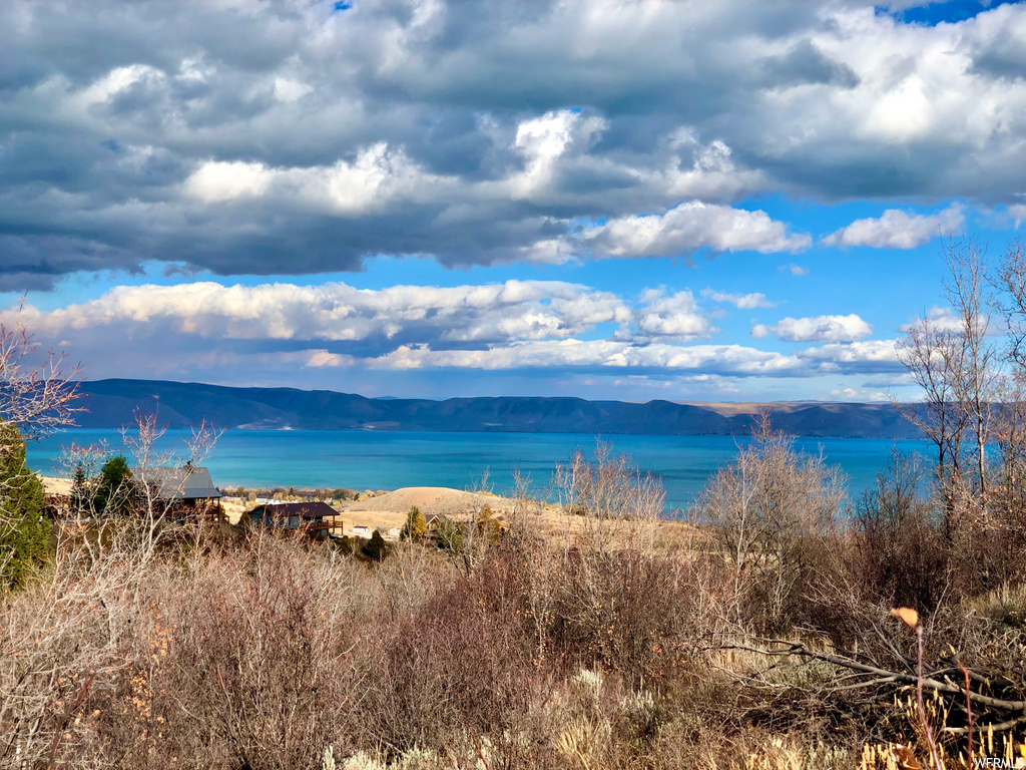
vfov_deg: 28.0
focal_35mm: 52
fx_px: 1541
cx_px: 513
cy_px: 385
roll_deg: +0.2
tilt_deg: +0.0
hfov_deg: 36.8
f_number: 2.4
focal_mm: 6
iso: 16
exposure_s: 1/1621
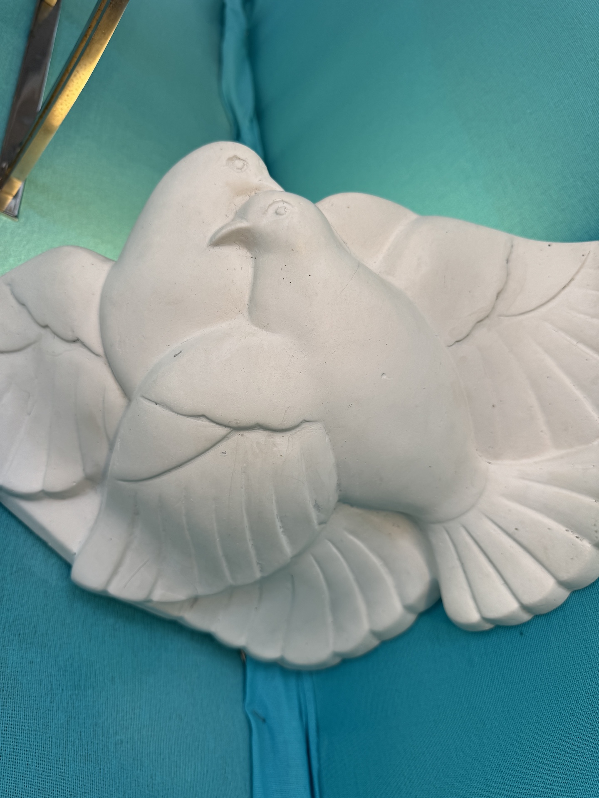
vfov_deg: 71.6
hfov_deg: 56.8
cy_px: 399
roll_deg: +7.1
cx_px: 300
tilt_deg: +29.0
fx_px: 554
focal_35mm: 24
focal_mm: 6.76
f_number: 1.78
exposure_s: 1/213
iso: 64
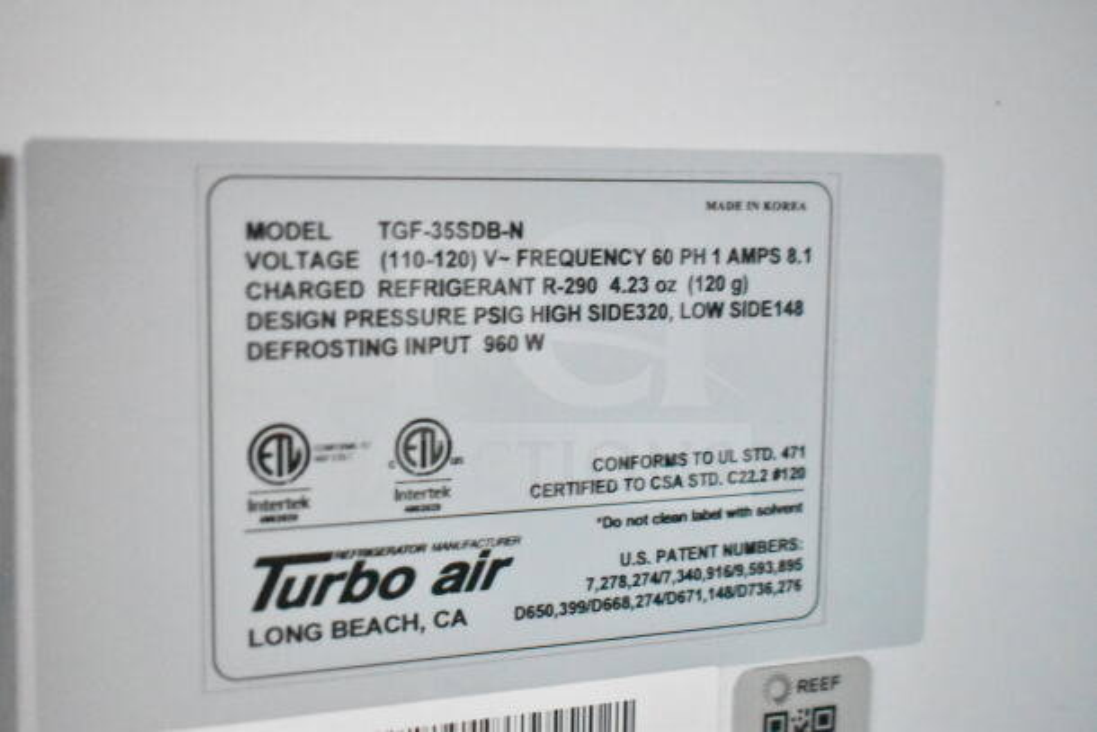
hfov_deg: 37.8
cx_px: 548
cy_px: 366
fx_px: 1600
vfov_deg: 25.8
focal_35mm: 52
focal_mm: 35
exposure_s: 1/30
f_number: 4.5
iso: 25600
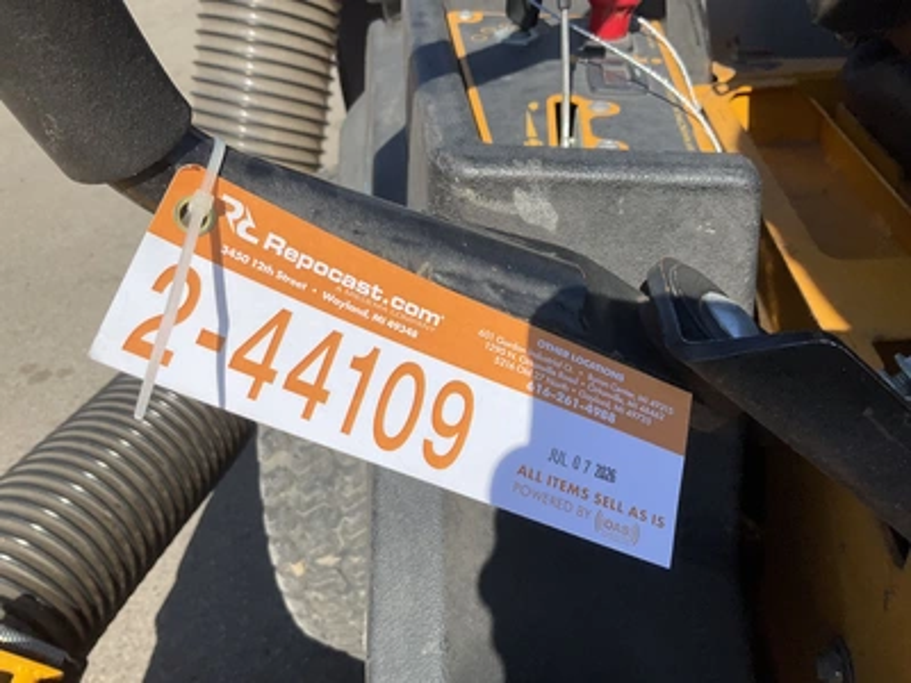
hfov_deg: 61.7
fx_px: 763
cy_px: 342
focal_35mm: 29
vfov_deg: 48.2
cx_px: 456
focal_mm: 3
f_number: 1.8
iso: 25
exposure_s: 1/2227
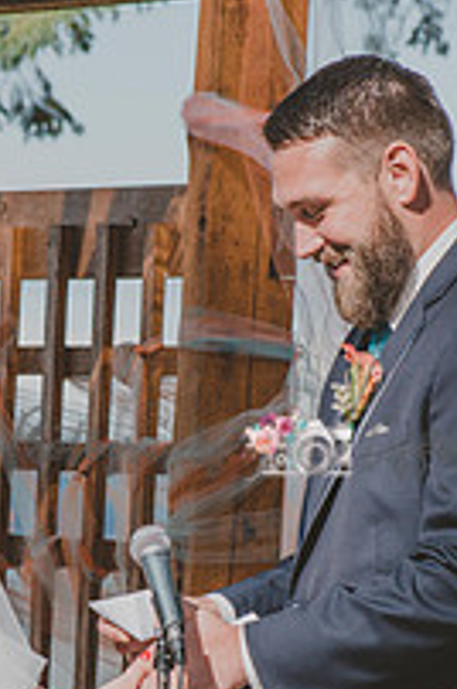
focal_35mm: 452
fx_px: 8636
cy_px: 576
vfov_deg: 4.6
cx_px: 109
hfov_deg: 3.0
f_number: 8
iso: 200
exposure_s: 1/1000
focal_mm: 135
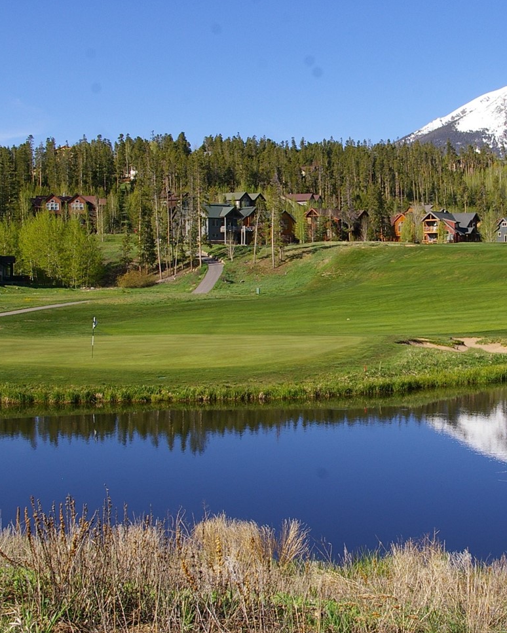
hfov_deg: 26.6
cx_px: 353
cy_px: 282
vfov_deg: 33.1
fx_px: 1065
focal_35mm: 57
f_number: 11
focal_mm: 23
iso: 200
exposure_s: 1/250
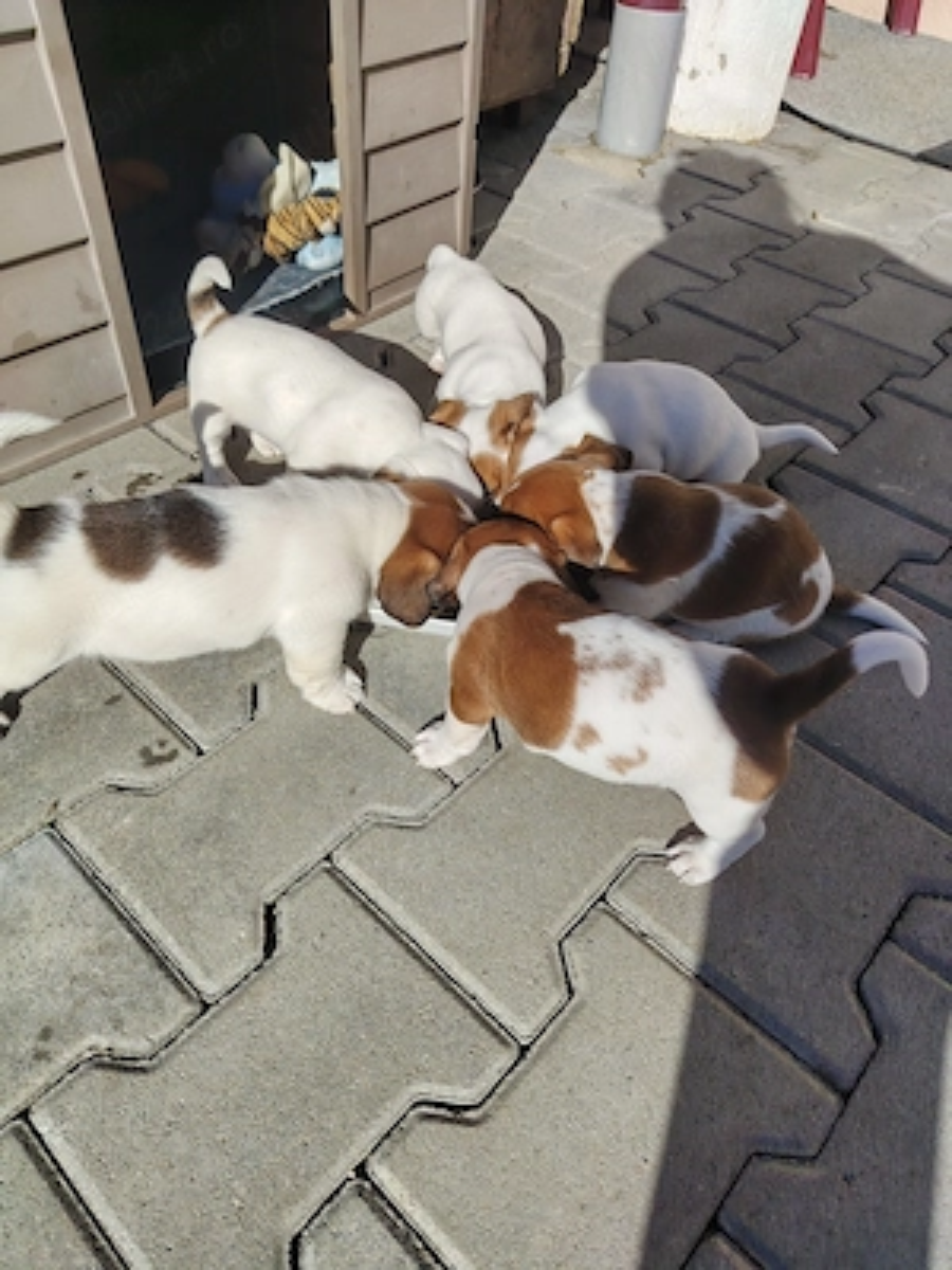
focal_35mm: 24
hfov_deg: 56.8
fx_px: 880
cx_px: 476
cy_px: 635
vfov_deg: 71.6
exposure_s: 1/1648
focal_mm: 5.25
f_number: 1.75
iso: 100
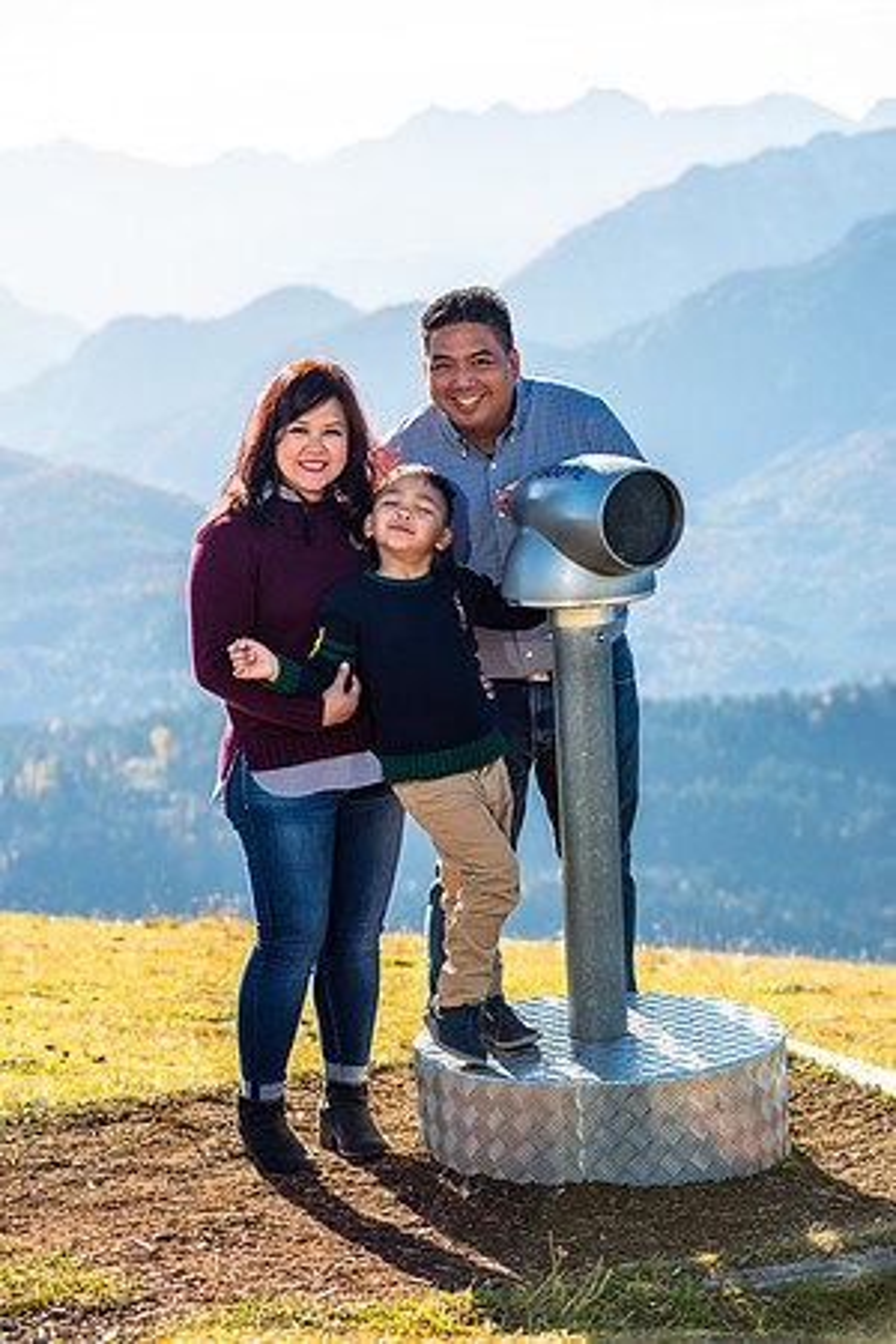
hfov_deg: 12.2
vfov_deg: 18.3
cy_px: 672
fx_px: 4181
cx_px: 448
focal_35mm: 112
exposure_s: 1/250
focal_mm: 112
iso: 125
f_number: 5.6
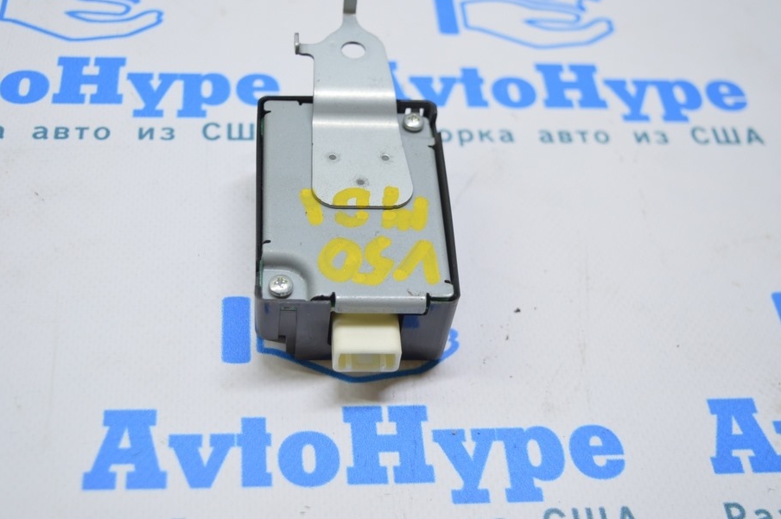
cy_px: 232
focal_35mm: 51
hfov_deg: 38.9
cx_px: 343
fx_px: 1105
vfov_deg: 26.4
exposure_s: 1/50
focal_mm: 30
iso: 400
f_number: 4.2
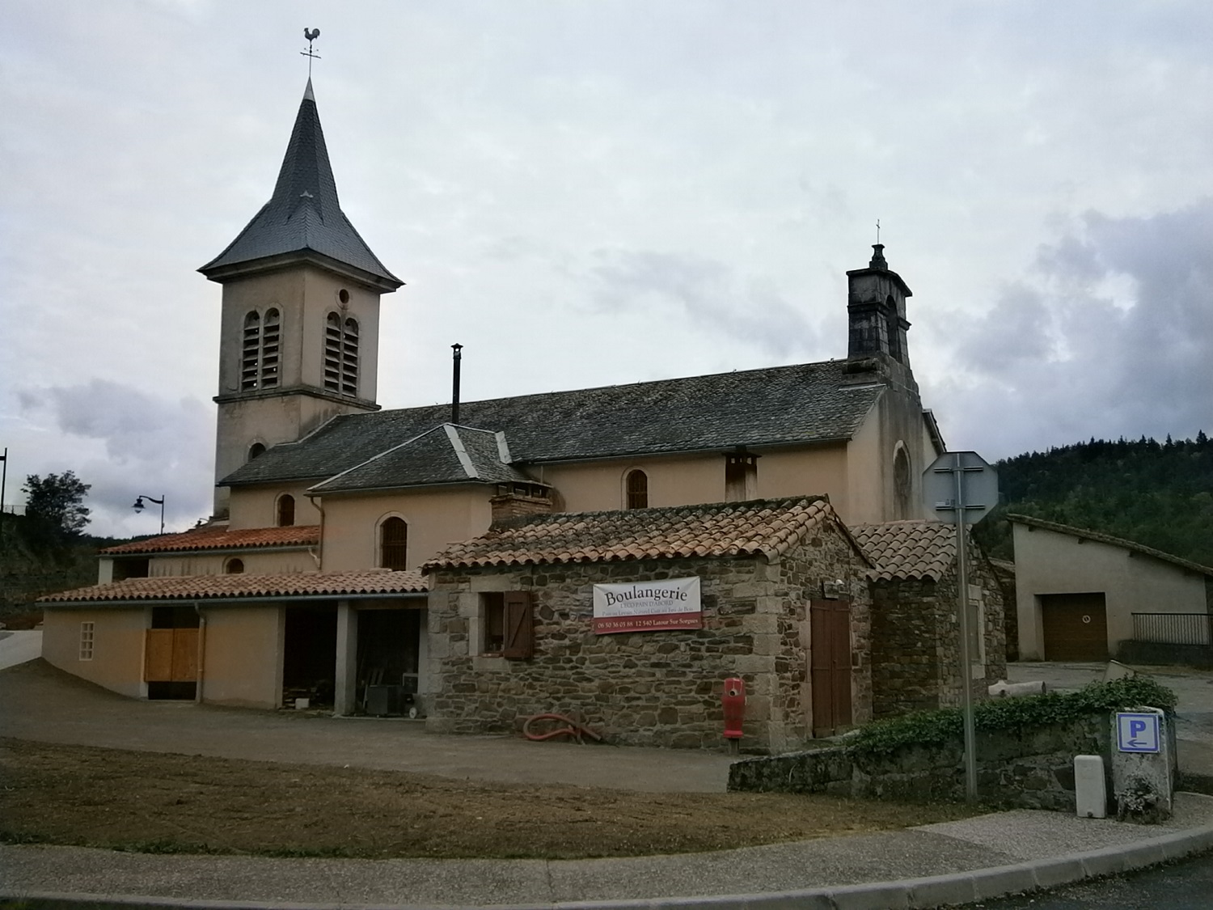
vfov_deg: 39.7
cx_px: 606
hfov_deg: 51.4
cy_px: 455
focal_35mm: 36
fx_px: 1261
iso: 80
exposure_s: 1/250
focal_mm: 6.4
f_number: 3.1
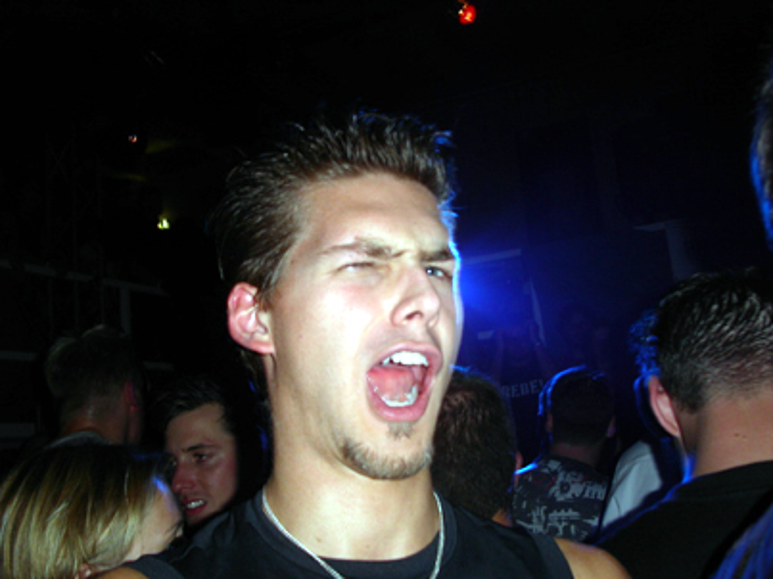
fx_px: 848
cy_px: 290
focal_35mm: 38
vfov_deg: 37.7
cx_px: 386
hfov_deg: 49.0
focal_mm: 7.8
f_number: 2.8
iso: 100
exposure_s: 1/30
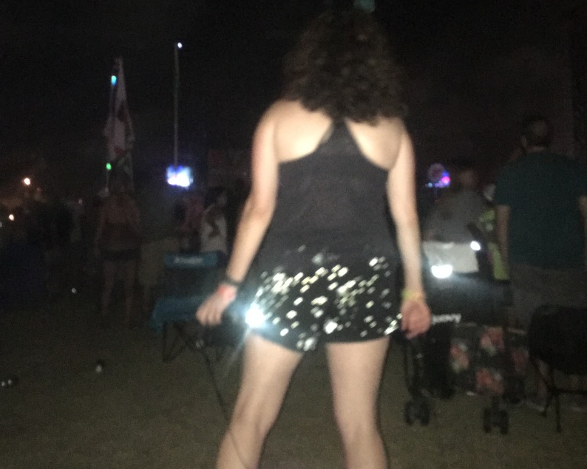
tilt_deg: +4.7
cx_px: 292
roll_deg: +1.2
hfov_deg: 47.9
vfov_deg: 38.8
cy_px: 165
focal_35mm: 38
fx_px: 660
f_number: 2.2
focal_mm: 4.15
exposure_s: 1/16
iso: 800
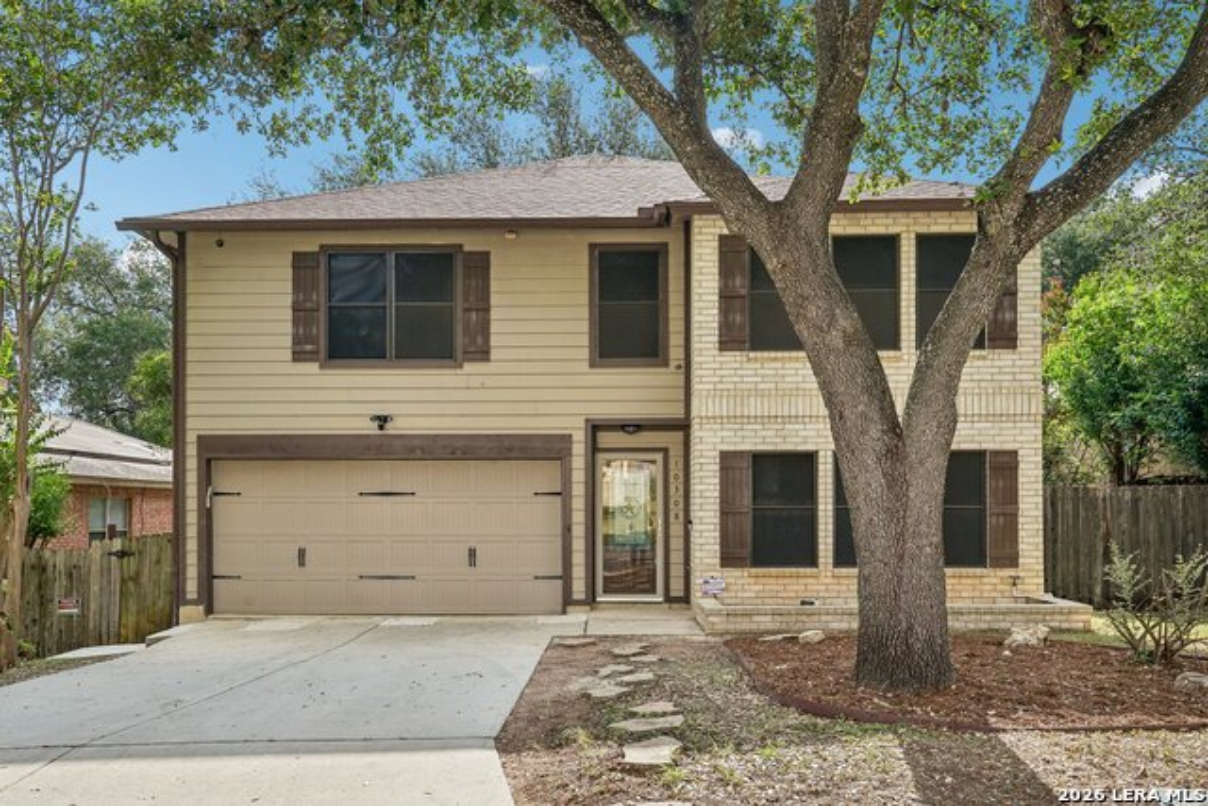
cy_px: 403
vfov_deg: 45.0
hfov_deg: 63.6
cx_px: 604
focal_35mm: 29
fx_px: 973
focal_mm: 29
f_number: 9
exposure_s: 1/160
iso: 200
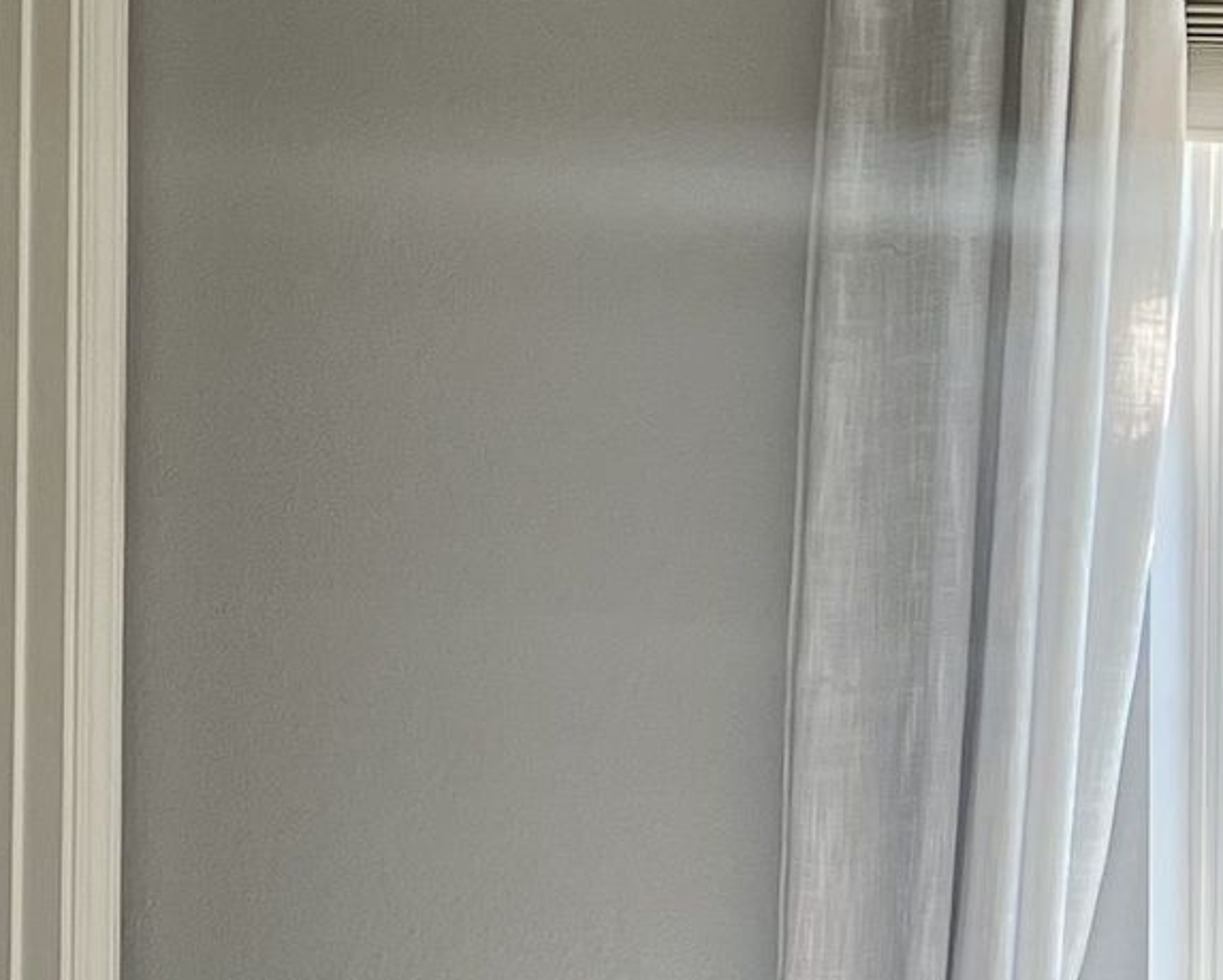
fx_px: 4925
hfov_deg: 13.9
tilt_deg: -2.4
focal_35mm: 136
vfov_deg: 11.2
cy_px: -64
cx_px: -9
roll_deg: -0.2
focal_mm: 5.7
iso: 64
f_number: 1.5
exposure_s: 1/120
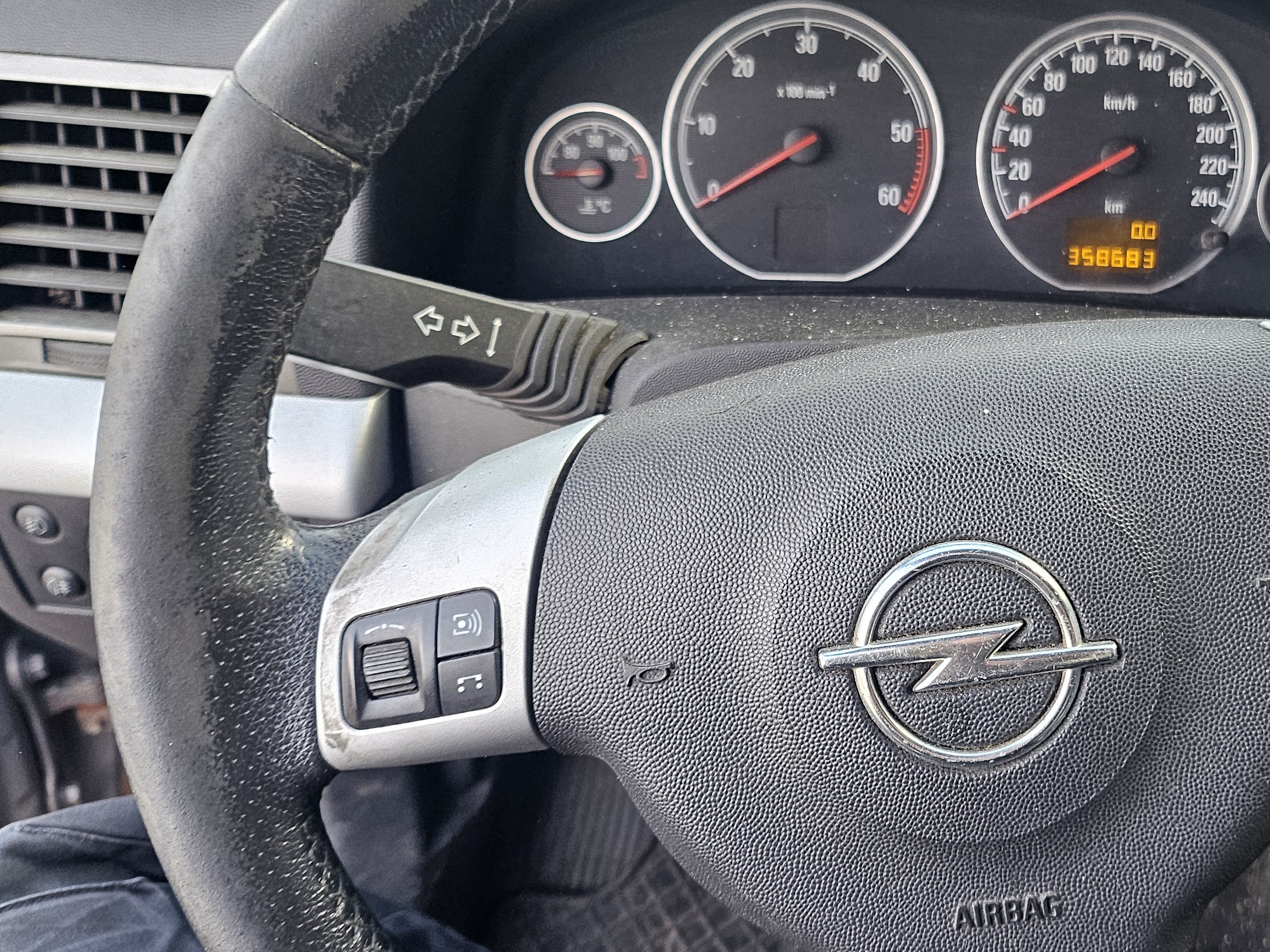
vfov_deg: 32.9
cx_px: 926
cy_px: 510
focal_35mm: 44
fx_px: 1614
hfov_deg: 41.9
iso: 160
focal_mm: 5
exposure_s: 1/180
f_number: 1.8
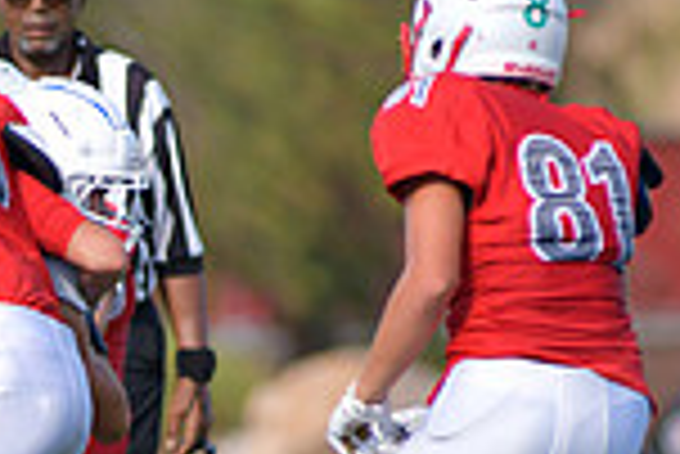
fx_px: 21762
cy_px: 645
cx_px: -171
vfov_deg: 1.2
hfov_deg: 1.8
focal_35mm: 1151
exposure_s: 1/2000
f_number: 3.5
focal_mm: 300
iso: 200
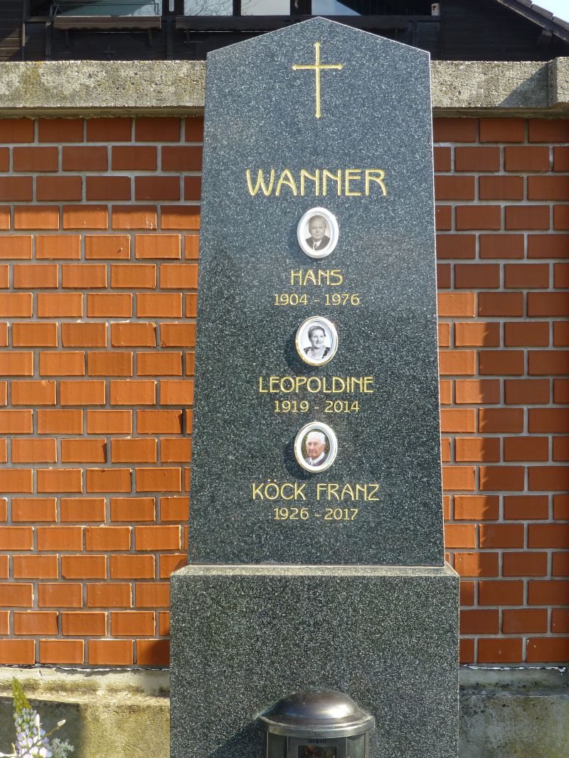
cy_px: 379
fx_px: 1447
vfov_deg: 29.4
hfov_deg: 22.2
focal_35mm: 66
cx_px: 284
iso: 100
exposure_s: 1/200
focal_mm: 11.7
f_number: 4.9
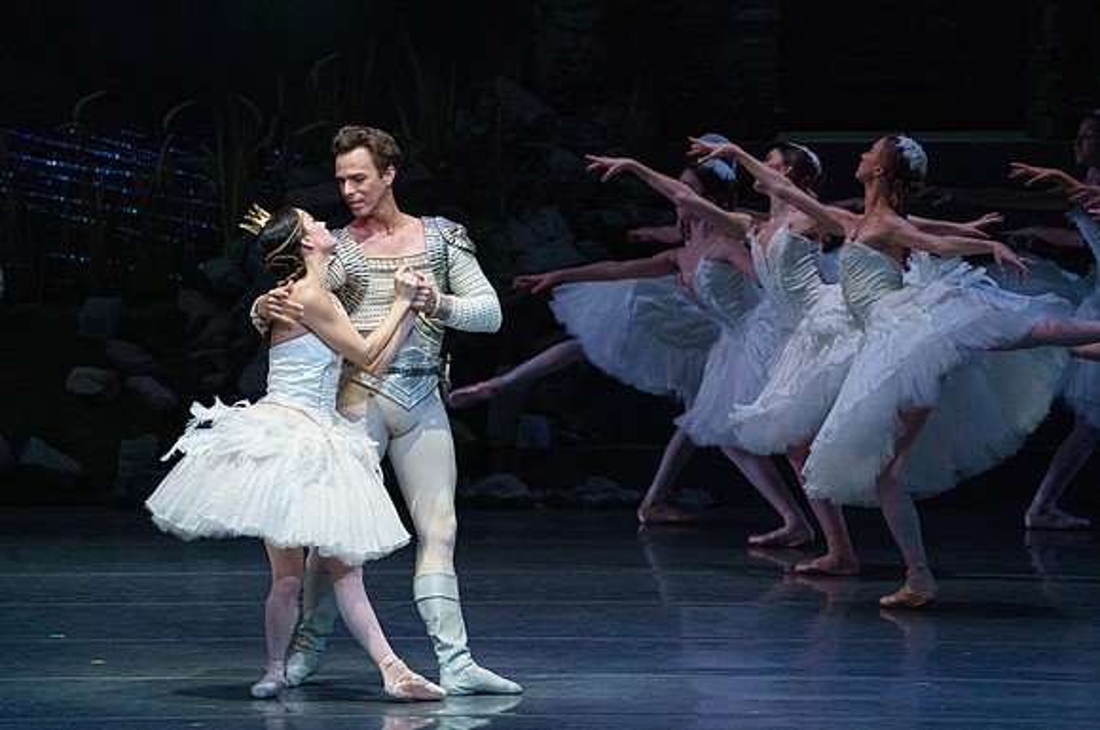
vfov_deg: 3.3
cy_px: 385
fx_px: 12551
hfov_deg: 5.0
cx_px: 522
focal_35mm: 411
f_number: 5.6
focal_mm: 391
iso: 8000
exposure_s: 1/250
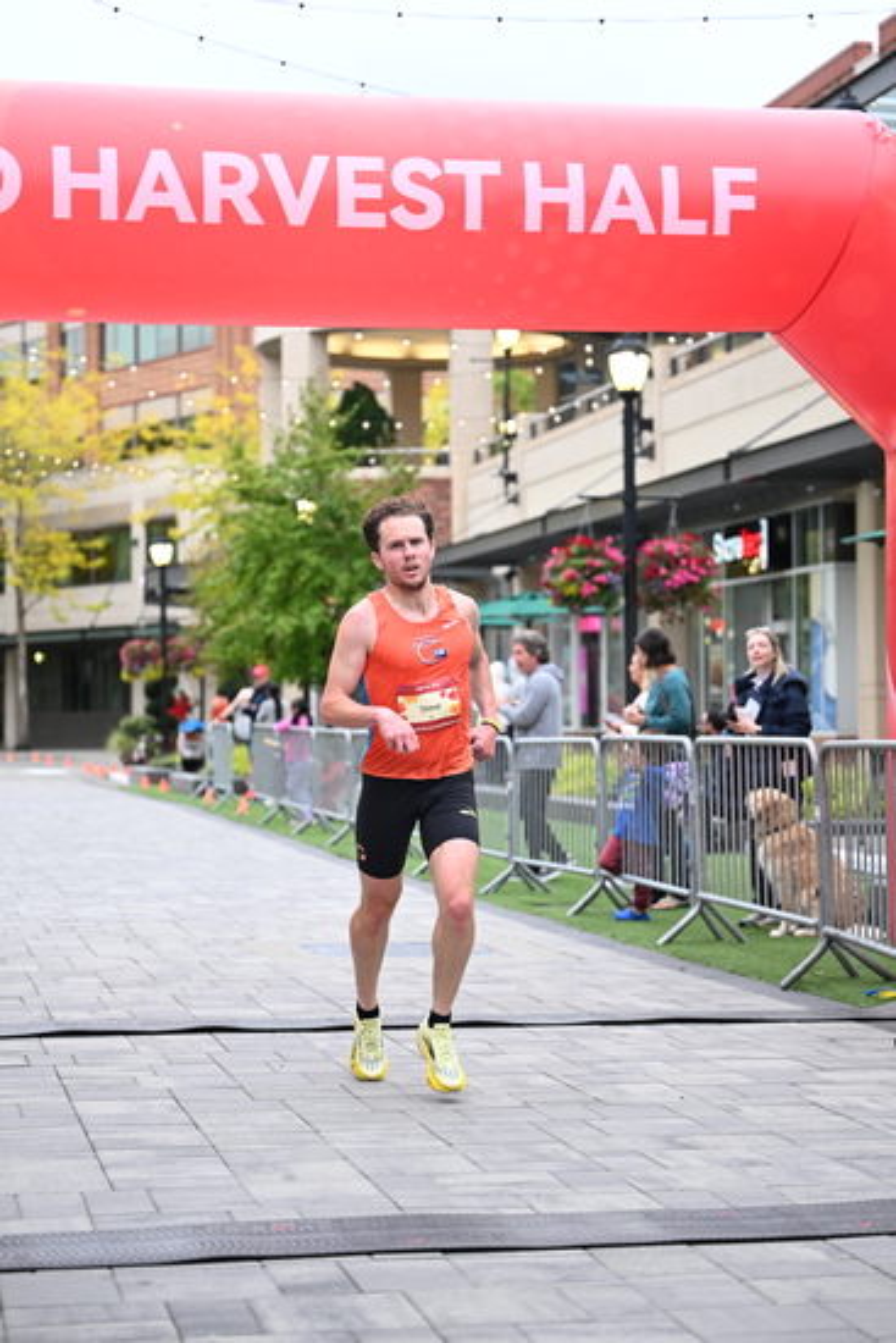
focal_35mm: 70
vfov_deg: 28.8
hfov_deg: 19.5
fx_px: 2611
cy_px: 672
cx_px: 448
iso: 1600
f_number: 2.8
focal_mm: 70
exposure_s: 1/800
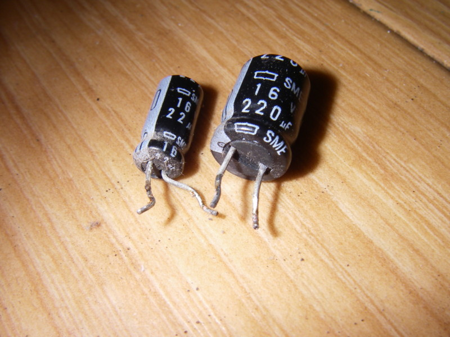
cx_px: 225
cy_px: 168
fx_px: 494
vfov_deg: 37.7
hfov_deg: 49.0
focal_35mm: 38
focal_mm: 6.3
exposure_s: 1/40
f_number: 6.6
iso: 80
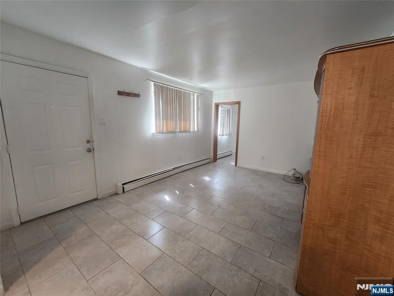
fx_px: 148
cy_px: 148
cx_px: 197
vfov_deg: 89.9
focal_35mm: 13
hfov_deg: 106.2
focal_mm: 2.2
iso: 400
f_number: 2.2
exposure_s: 1/60
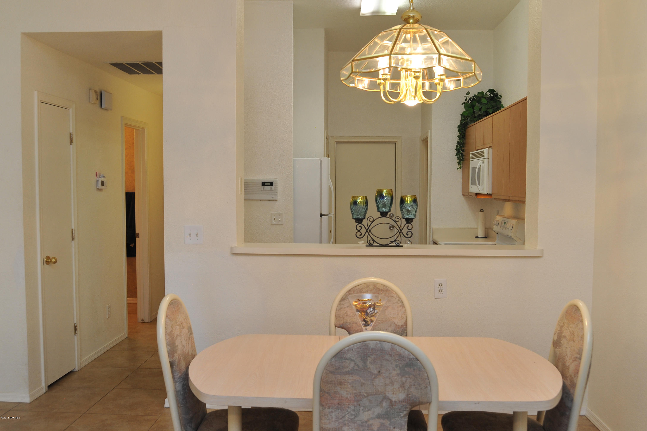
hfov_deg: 54.5
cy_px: 216
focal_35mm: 35
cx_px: 324
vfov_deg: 37.8
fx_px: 629
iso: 800
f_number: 6.3
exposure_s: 1/30
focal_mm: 35
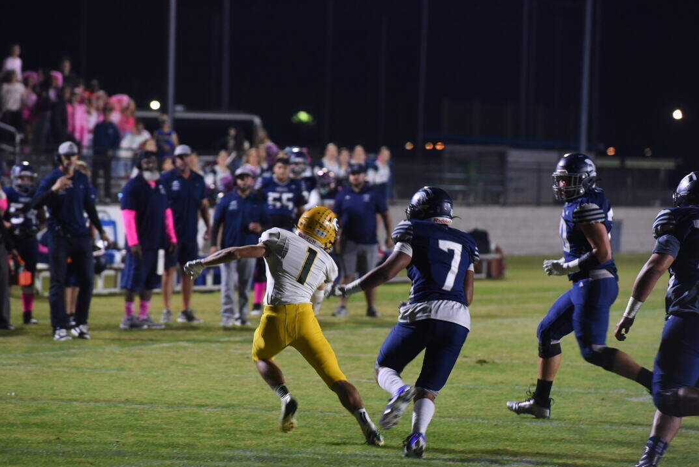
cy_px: 229
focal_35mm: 224
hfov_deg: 9.2
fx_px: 4351
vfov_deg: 6.1
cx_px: 328
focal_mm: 200
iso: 4000
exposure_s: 1/200
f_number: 4
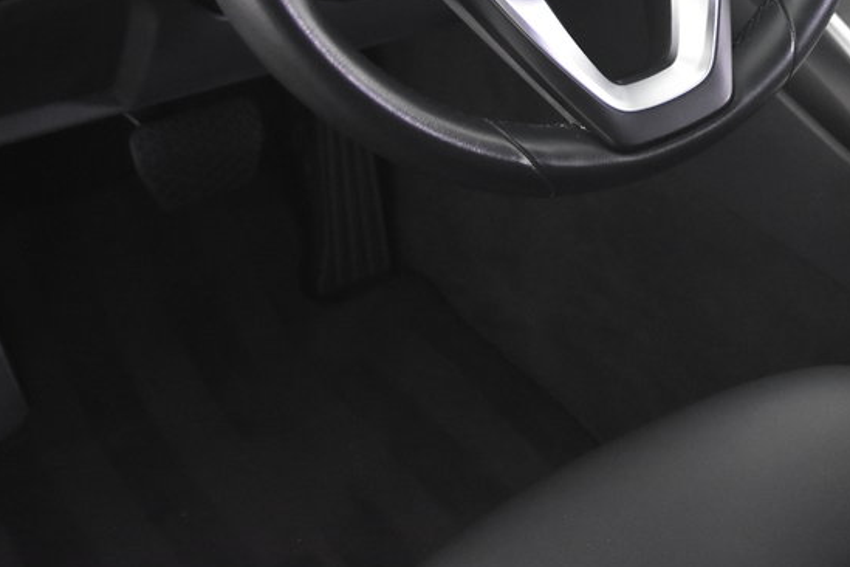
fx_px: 1653
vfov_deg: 18.7
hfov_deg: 27.8
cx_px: 760
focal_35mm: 70
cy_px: -52
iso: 2800
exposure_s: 1/30
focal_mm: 20
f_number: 2.8
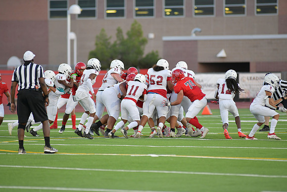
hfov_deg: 6.9
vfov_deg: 4.6
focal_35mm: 300
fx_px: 2392
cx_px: 144
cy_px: 96
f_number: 3.5
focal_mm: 300
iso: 1600
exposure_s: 1/1250
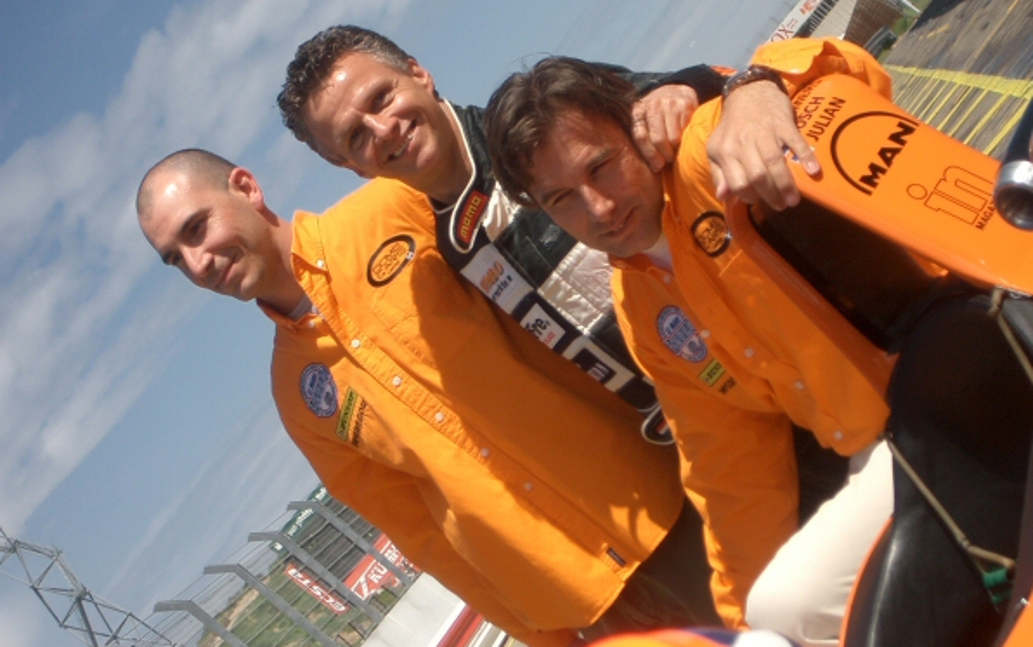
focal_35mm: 112
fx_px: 3154
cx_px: 516
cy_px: 290
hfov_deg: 18.6
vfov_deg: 11.7
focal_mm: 17.4
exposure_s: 1/640
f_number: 4.8
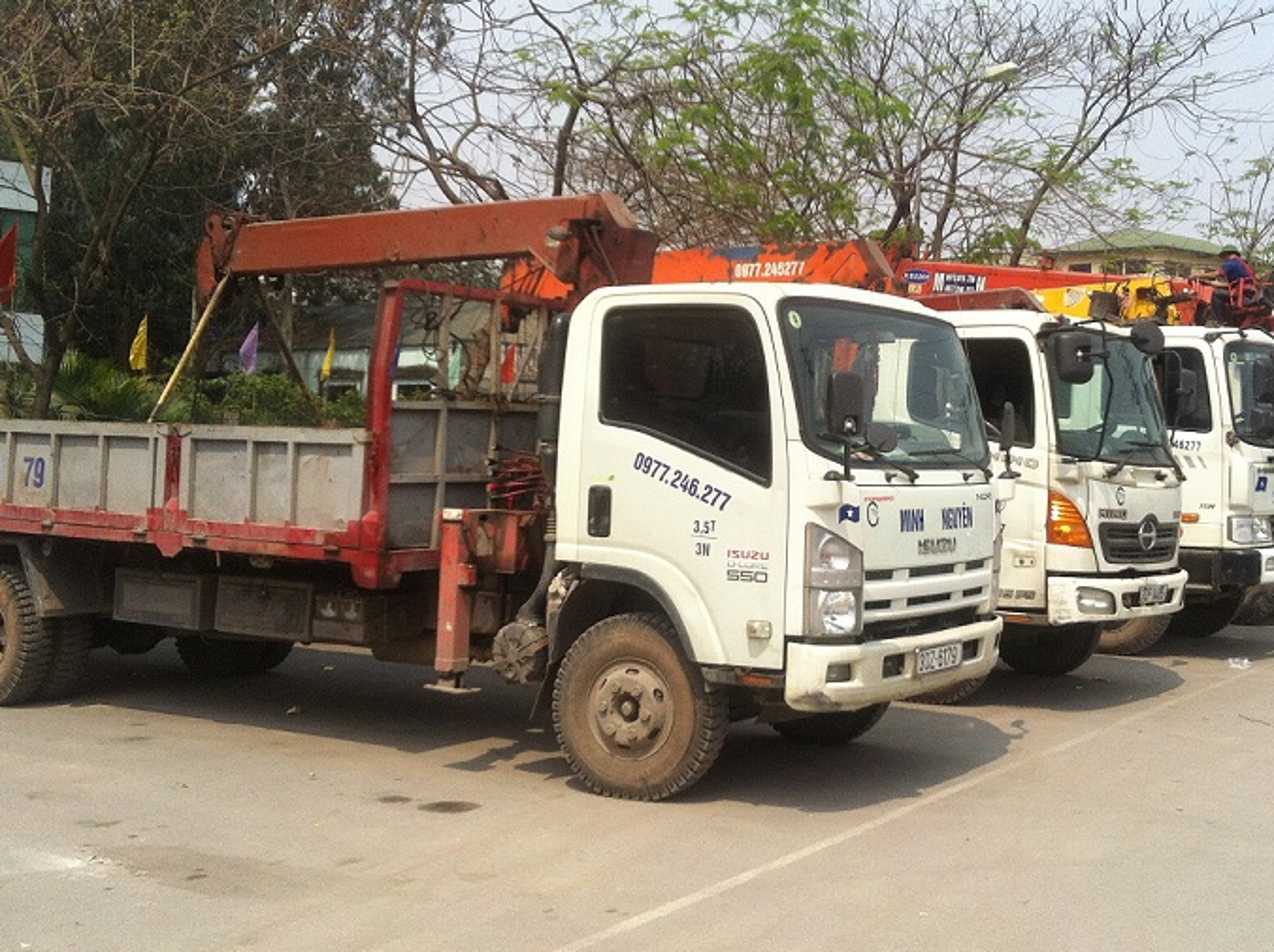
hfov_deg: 40.4
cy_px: 392
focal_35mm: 47
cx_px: 716
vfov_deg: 30.7
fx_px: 1727
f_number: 2.8
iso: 80
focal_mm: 3.85
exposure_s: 1/1588
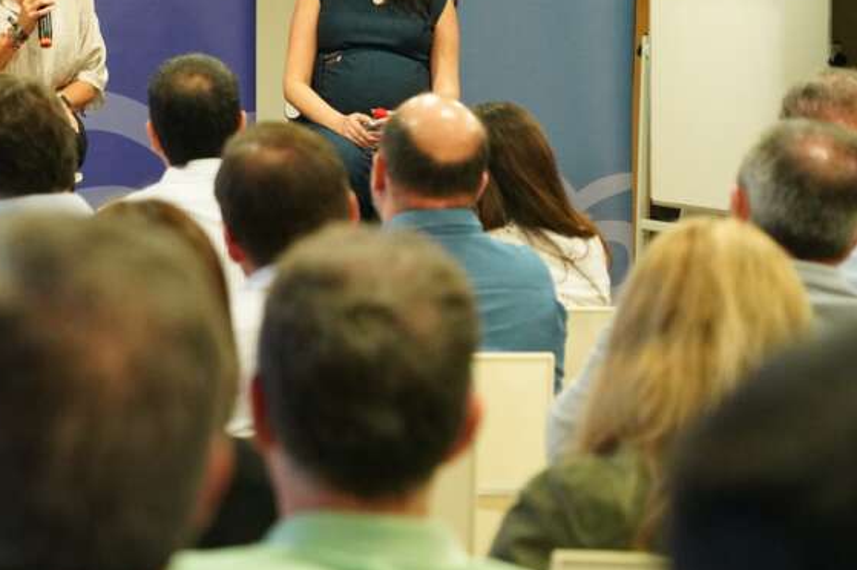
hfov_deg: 11.1
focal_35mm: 184
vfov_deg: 7.4
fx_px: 4377
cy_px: 124
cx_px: 52
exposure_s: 1/60
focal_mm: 97
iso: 6400
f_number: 5.6
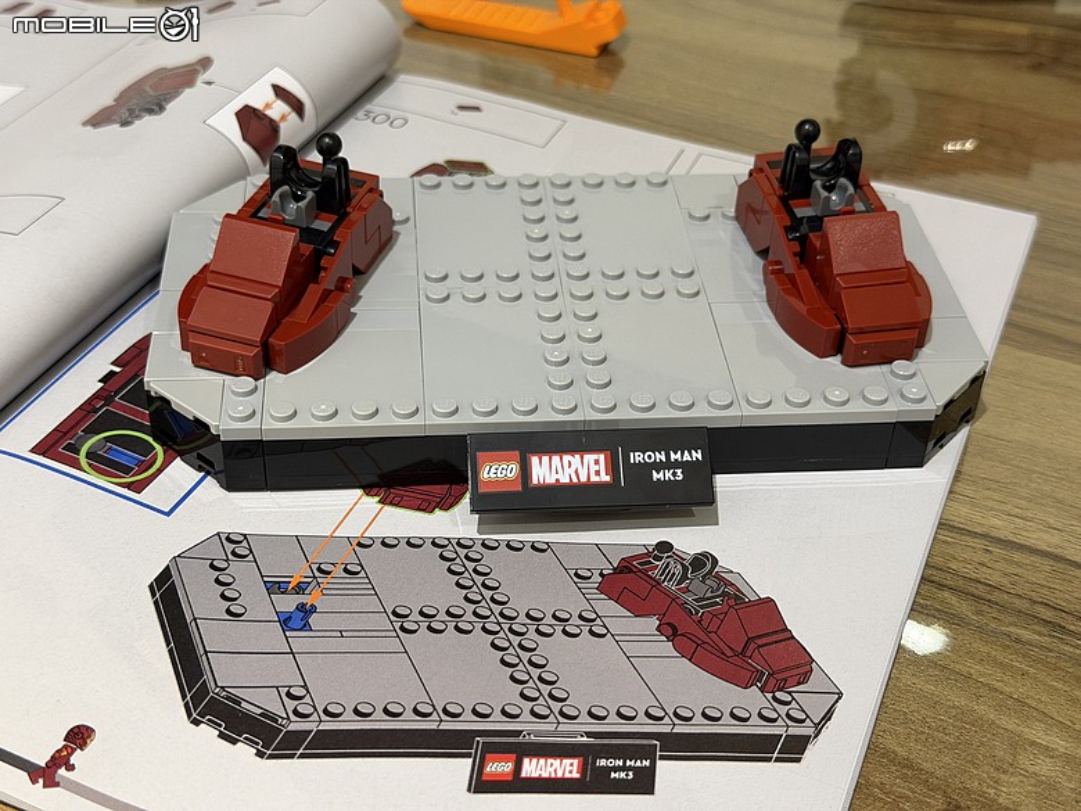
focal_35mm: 48
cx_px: 540
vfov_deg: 30.3
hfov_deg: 39.7
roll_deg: -1.3
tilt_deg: -37.0
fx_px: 1499
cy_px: 406
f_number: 1.78
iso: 200
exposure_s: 1/40
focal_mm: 6.76
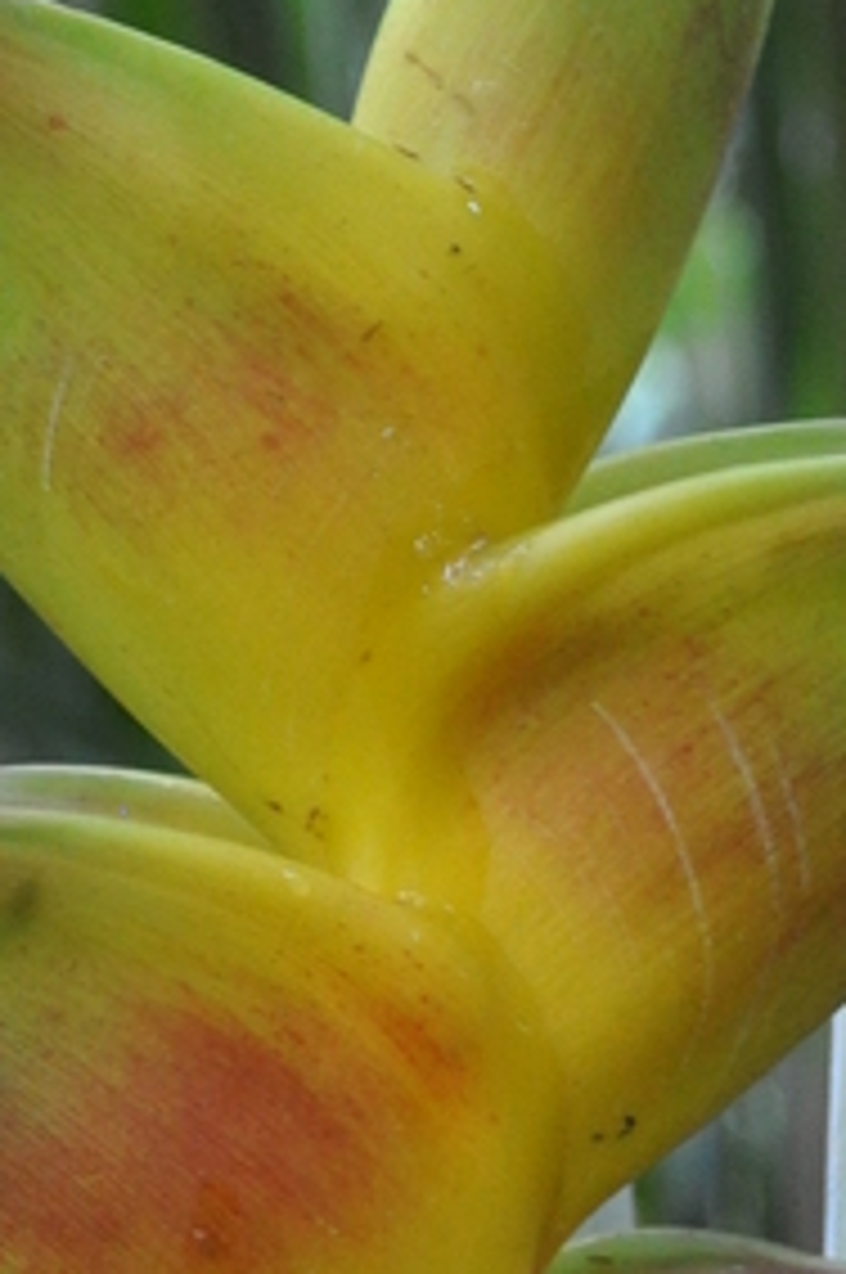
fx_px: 6553
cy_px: 599
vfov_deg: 11.1
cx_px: 508
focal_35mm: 185
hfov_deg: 7.4
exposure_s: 1/30
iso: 800
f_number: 4
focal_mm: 25
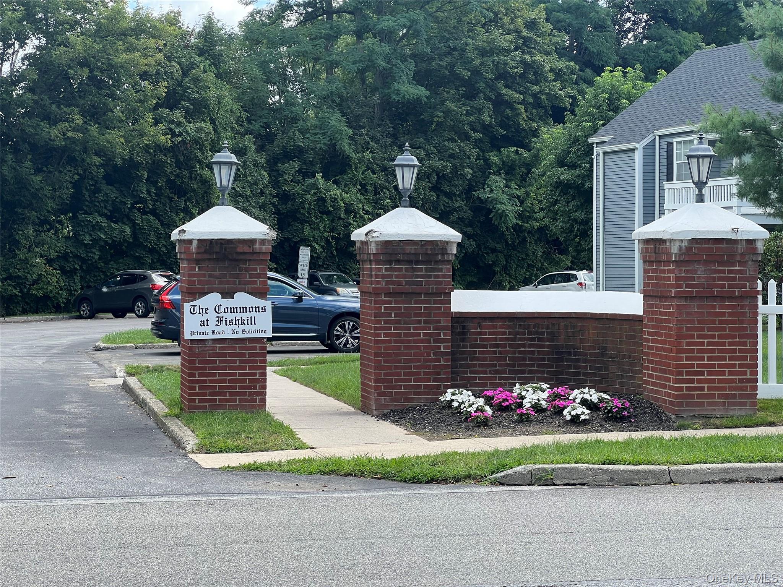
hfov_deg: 25.3
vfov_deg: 19.1
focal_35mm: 77
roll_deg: +0.1
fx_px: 1742
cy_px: 294
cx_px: 392
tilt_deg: +0.2
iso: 32
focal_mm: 9
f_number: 2.8
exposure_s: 1/183
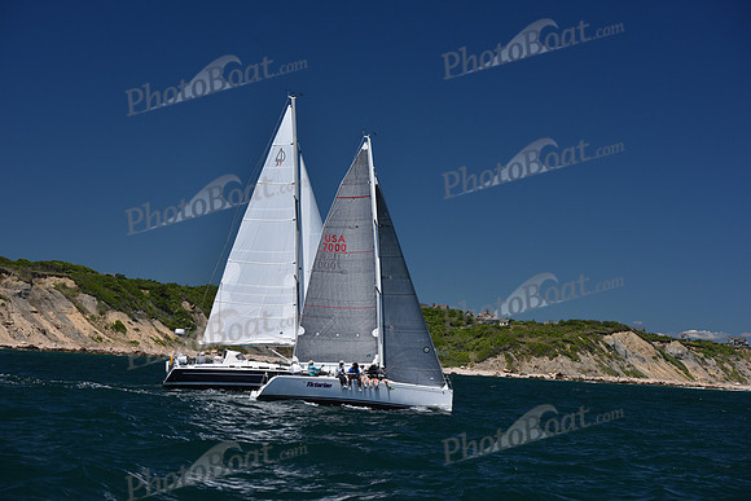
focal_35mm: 78
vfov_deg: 17.5
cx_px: 376
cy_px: 250
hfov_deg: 26.0
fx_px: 1627
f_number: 7.1
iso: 250
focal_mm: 78
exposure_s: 1/800
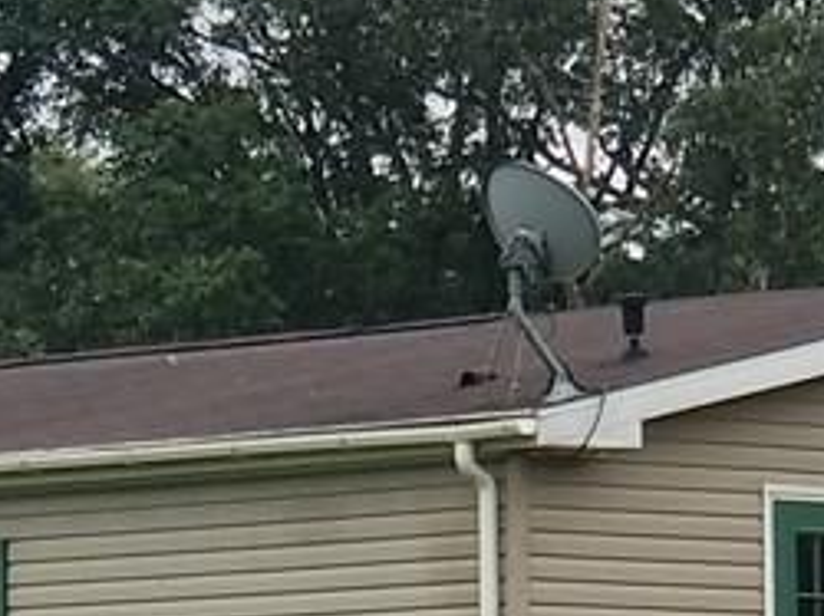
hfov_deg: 9.3
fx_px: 5065
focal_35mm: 213
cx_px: 46
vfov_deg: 6.9
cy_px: 896
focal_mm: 6
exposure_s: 1/502
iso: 25
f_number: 2.4
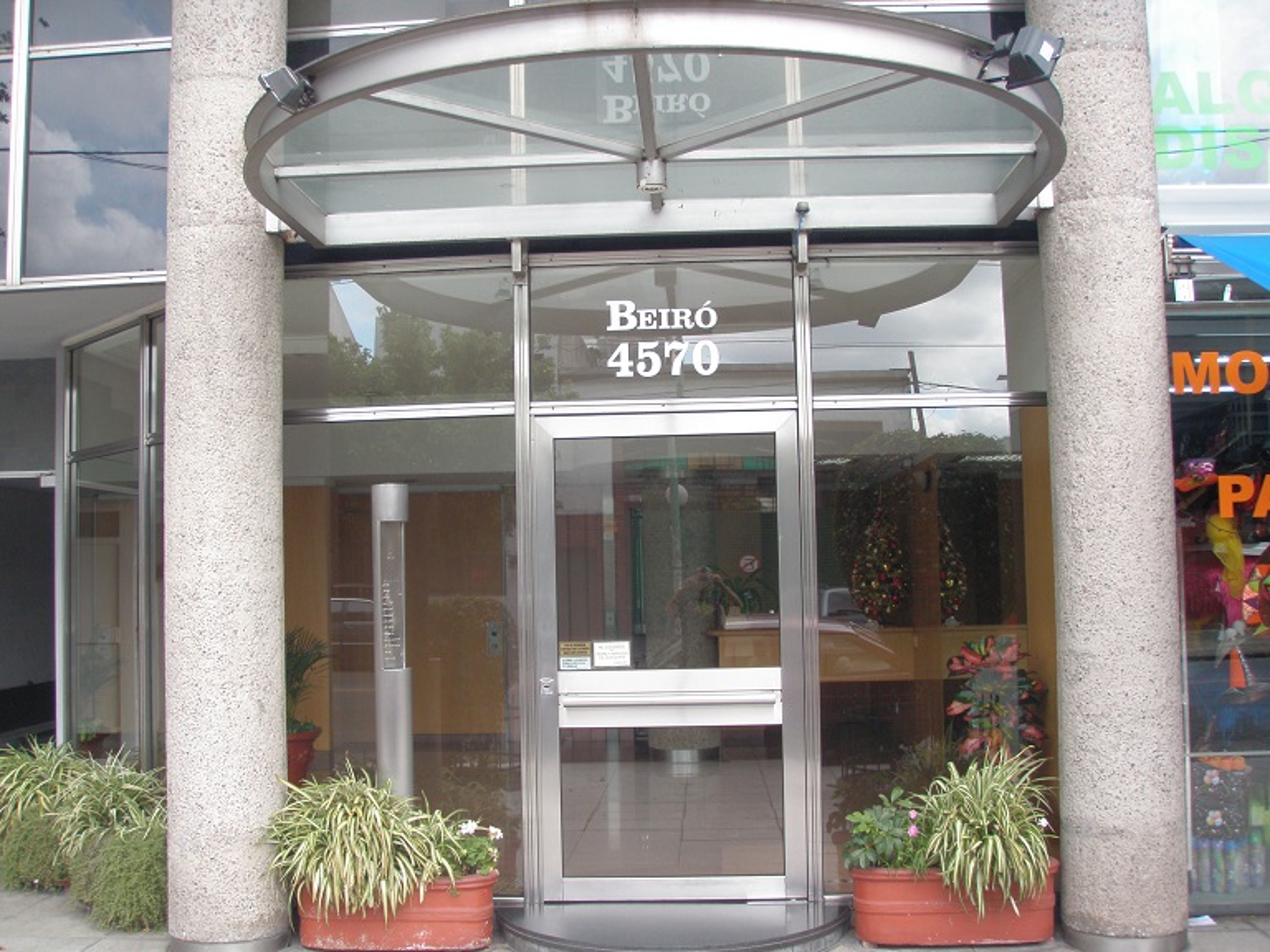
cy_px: 476
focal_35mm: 38
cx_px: 635
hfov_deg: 49.0
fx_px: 1394
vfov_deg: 37.7
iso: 80
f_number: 3.5
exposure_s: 1/100
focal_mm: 6.7
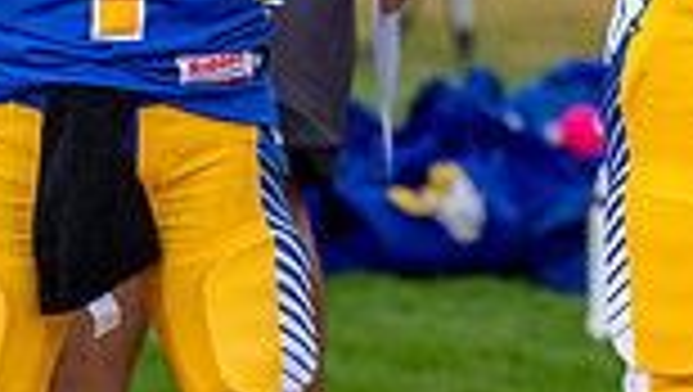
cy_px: -32
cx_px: 29
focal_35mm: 433
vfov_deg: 2.8
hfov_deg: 5.0
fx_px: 7965
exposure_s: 1/1250
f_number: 2.8
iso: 500
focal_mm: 98
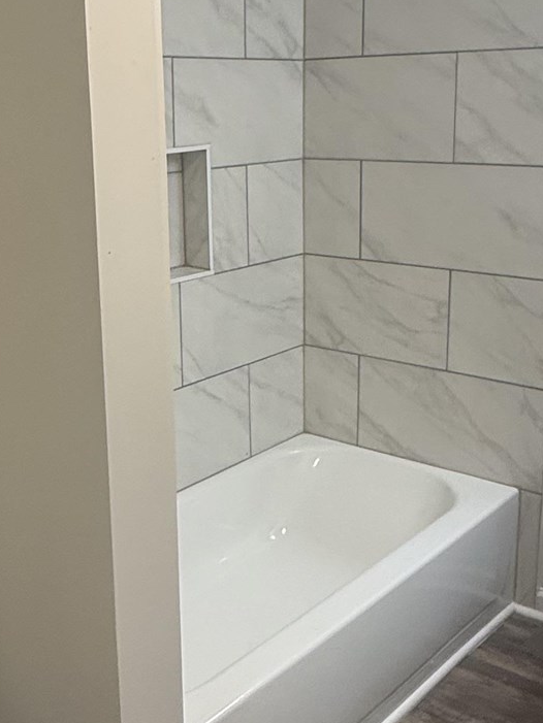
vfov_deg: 41.1
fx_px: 962
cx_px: 199
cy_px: 301
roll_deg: +0.7
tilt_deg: -10.2
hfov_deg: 31.4
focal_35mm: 46
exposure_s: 1/120
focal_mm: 2.22
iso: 160
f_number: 2.2
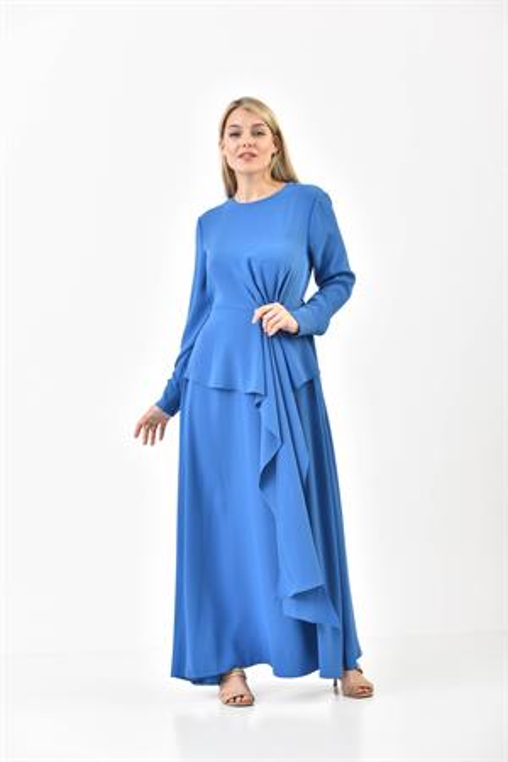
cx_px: 254
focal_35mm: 70
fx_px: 1482
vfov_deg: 28.8
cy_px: 381
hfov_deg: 19.5
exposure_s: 1/160
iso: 100
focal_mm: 70
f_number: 6.3
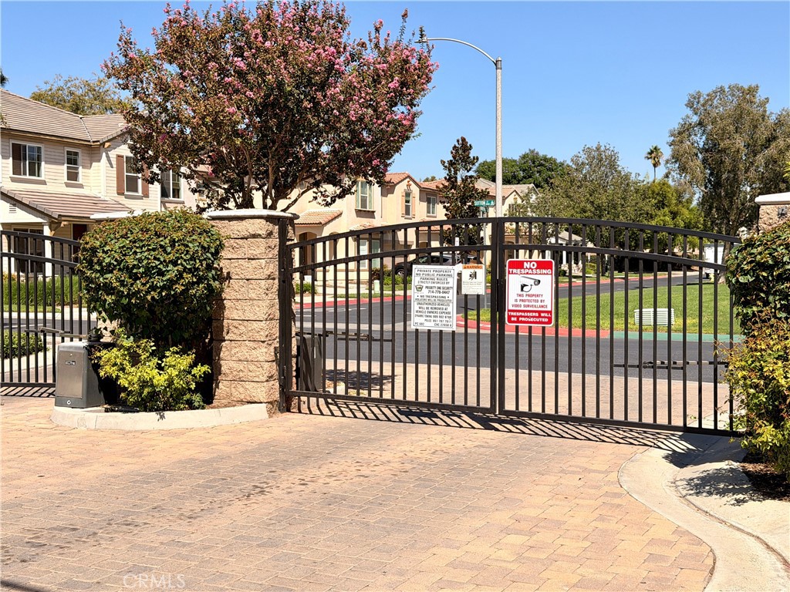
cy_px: 296
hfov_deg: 39.7
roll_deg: +0.0
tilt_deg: -2.4
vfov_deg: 30.3
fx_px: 1095
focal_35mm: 48
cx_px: 395
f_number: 1.78
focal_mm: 6.76
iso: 80
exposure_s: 1/7143
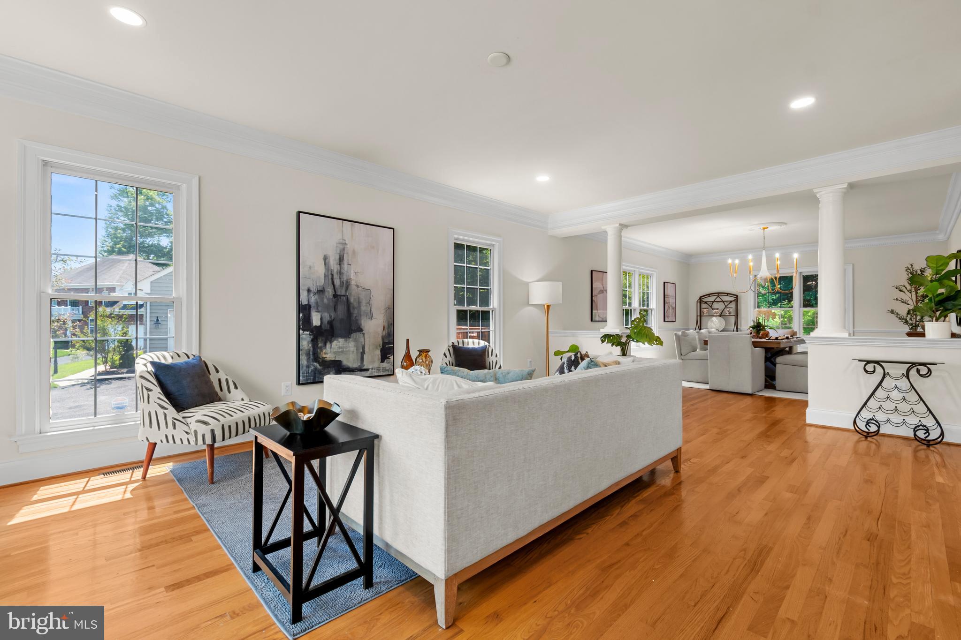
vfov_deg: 77.3
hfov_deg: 100.4
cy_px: 320
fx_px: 400
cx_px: 480
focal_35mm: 15
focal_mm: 10
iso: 250
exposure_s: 1/2
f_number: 8
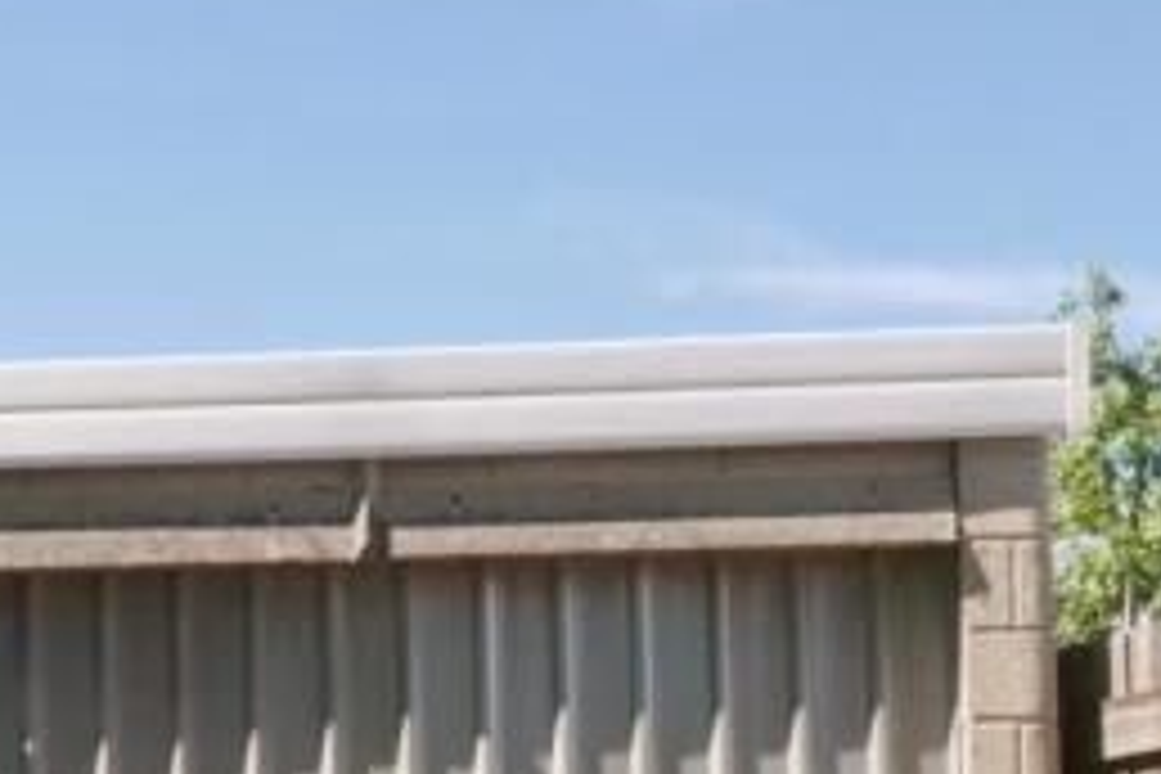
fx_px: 2290
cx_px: 295
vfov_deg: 18.2
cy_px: 920
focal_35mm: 71
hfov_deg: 28.1
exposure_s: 1/80
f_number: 16
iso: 400
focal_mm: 12.5
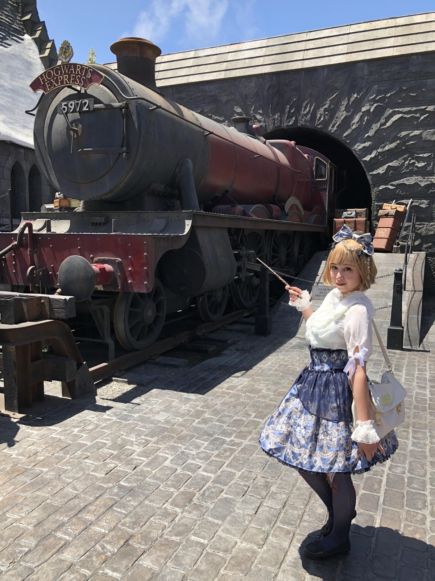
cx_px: 218
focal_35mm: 28
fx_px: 469
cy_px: 290
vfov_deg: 63.4
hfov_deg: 49.7
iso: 20
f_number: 1.8
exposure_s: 1/813
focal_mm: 3.99
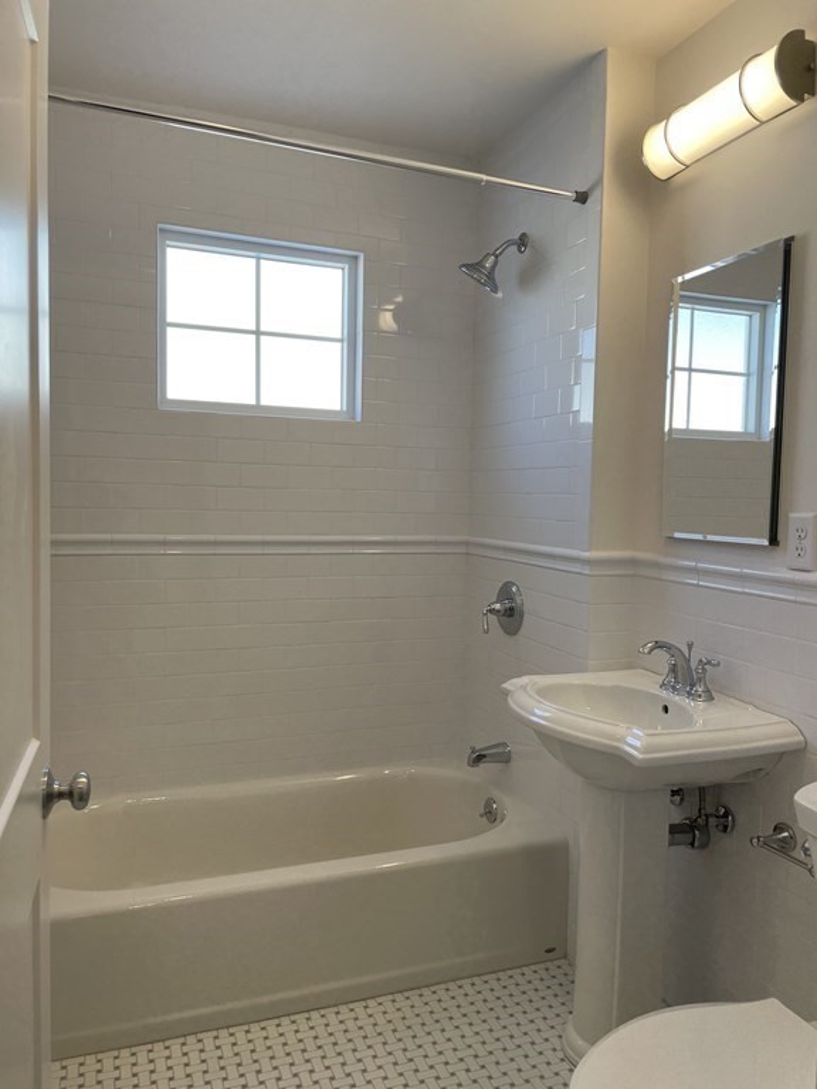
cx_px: 408
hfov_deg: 53.1
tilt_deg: -2.6
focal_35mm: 26
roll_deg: -0.8
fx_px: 818
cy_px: 544
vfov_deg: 67.3
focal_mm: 4.2
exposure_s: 1/186
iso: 32
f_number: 1.6
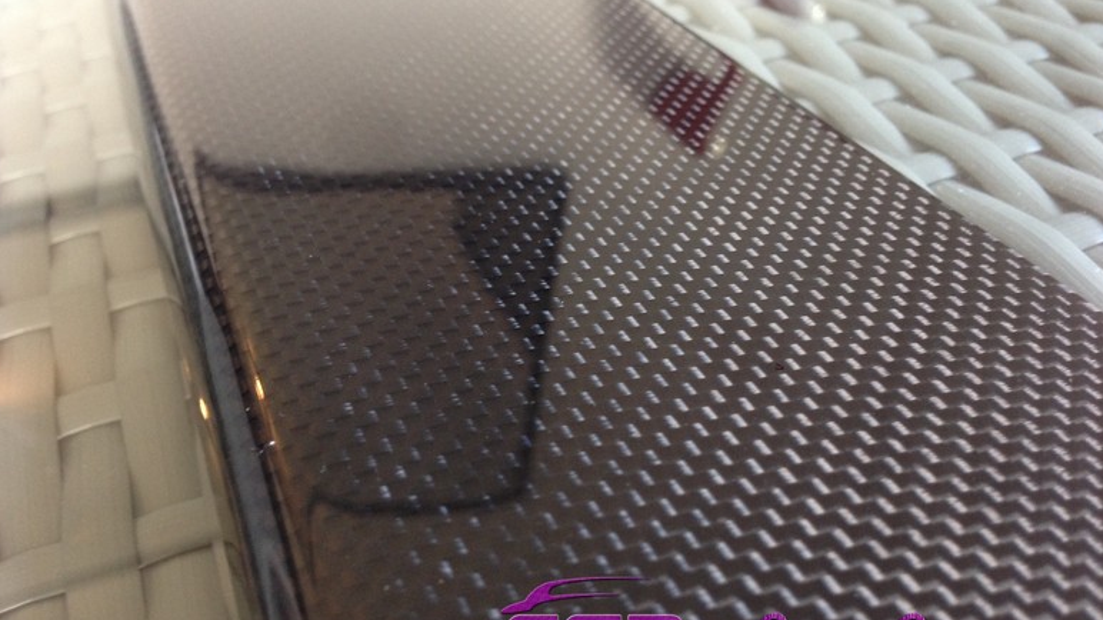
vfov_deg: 31.2
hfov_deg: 52.8
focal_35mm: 38
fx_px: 1111
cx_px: 537
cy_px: 294
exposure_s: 1/20
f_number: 2.4
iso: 125
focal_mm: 4.12
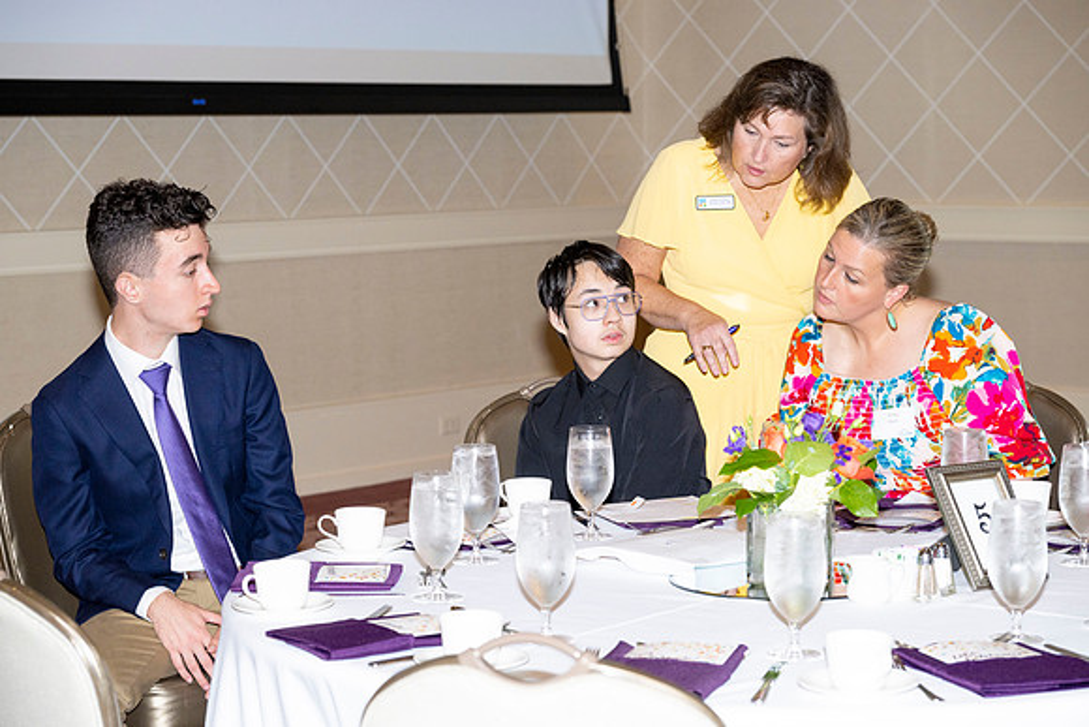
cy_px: 364
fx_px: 2390
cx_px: 544
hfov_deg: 25.7
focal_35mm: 79
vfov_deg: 17.3
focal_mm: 79
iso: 1000
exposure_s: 1/100
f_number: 5.6
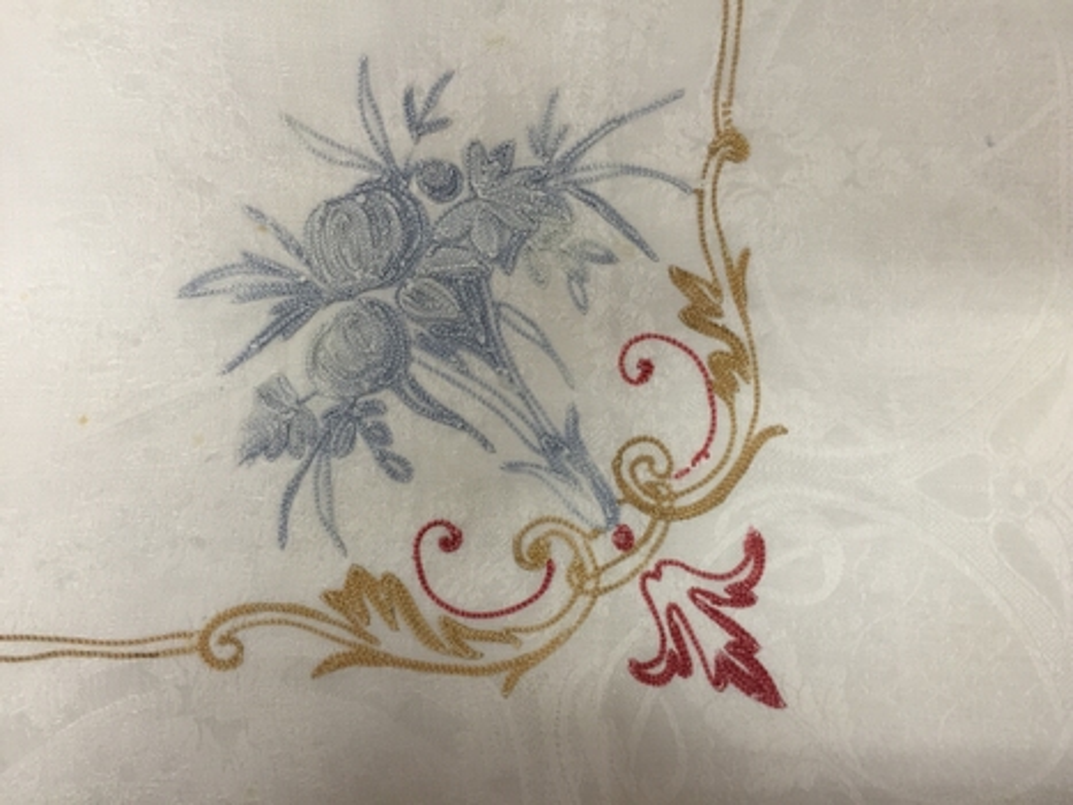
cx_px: 536
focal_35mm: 29
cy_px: 402
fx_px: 899
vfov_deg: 48.2
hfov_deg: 61.7
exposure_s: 1/33
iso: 80
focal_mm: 4.15
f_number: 2.2
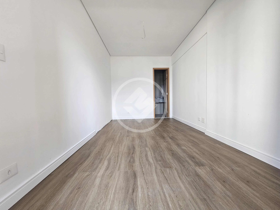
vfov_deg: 89.9
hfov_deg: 106.2
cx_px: 140
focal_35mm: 13
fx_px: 105
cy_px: 105
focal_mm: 2.2
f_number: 2.2
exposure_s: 1/100
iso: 200
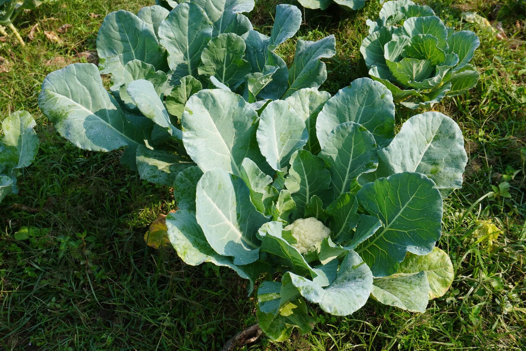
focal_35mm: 39
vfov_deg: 34.2
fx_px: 570
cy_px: 176
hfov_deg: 49.6
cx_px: 263
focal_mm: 26
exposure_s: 1/125
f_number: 9
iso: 100
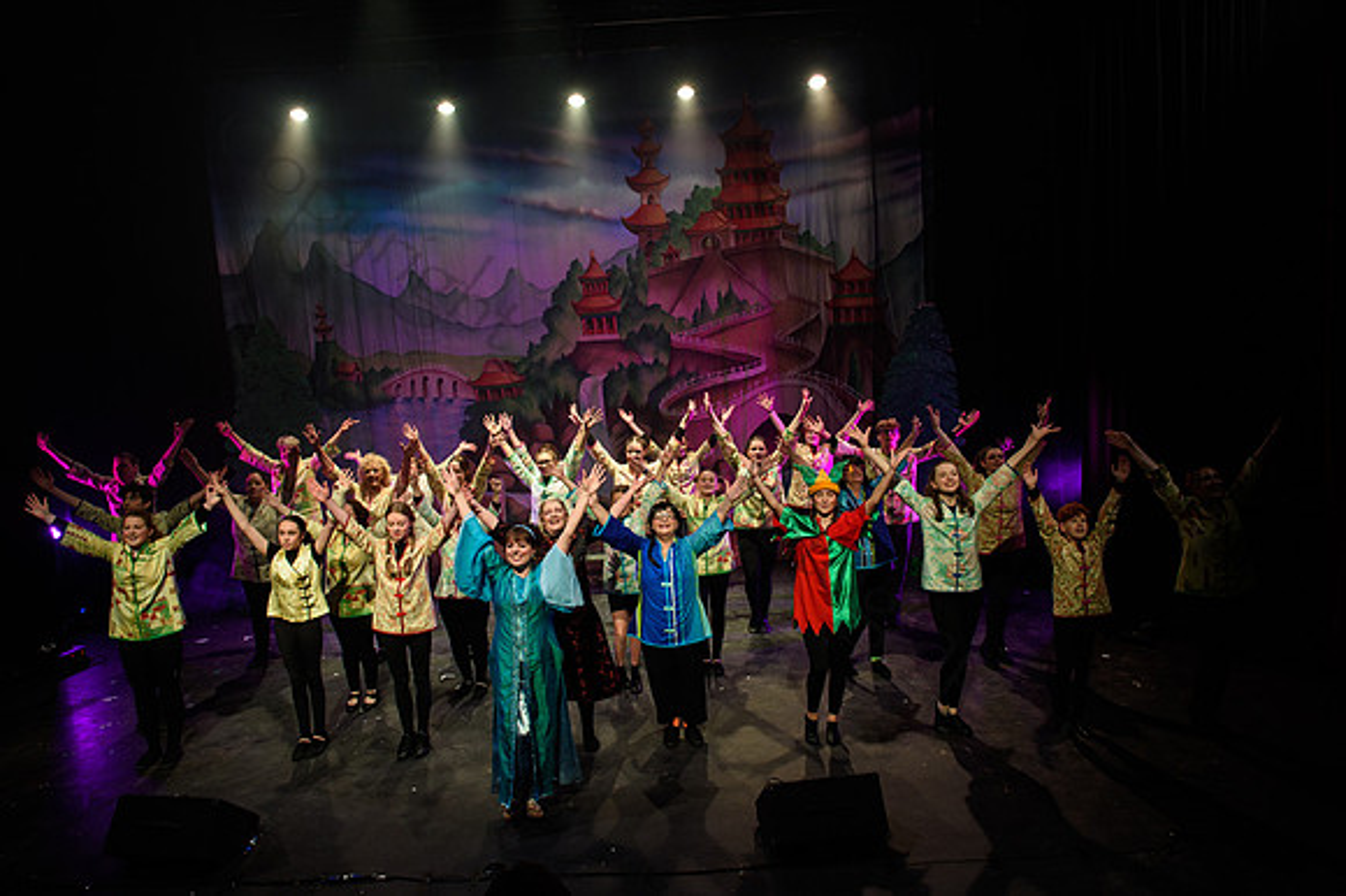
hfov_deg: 64.6
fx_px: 1065
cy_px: 448
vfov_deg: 45.6
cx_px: 673
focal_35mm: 29
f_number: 5.6
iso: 1250
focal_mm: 27
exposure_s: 1/100
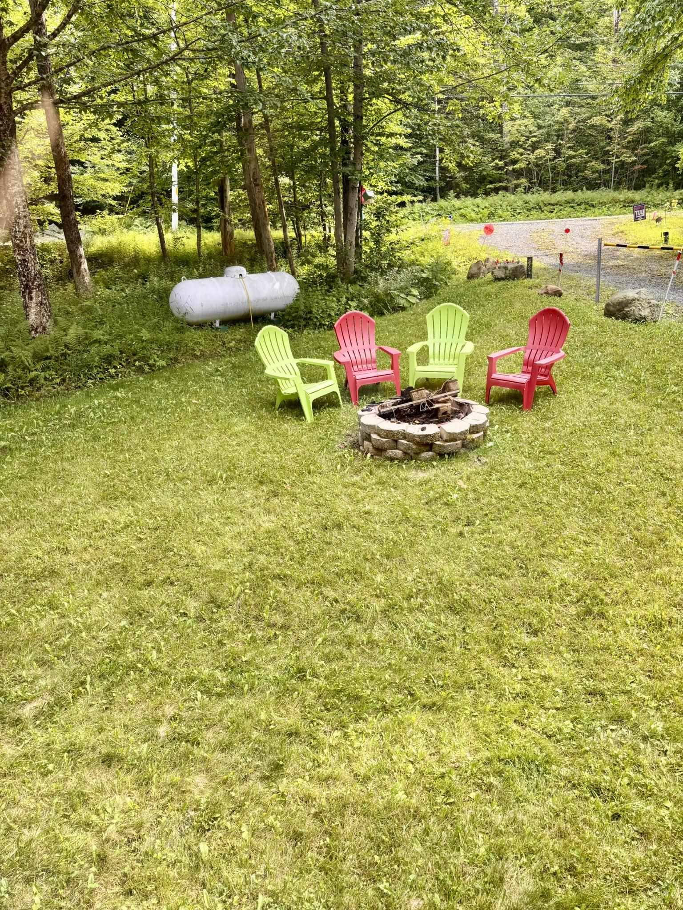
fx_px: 684
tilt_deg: -17.1
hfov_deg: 53.1
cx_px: 342
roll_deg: +1.3
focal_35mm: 26
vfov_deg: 67.3
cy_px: 455
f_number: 1.6
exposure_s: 1/190
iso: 40
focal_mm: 5.96
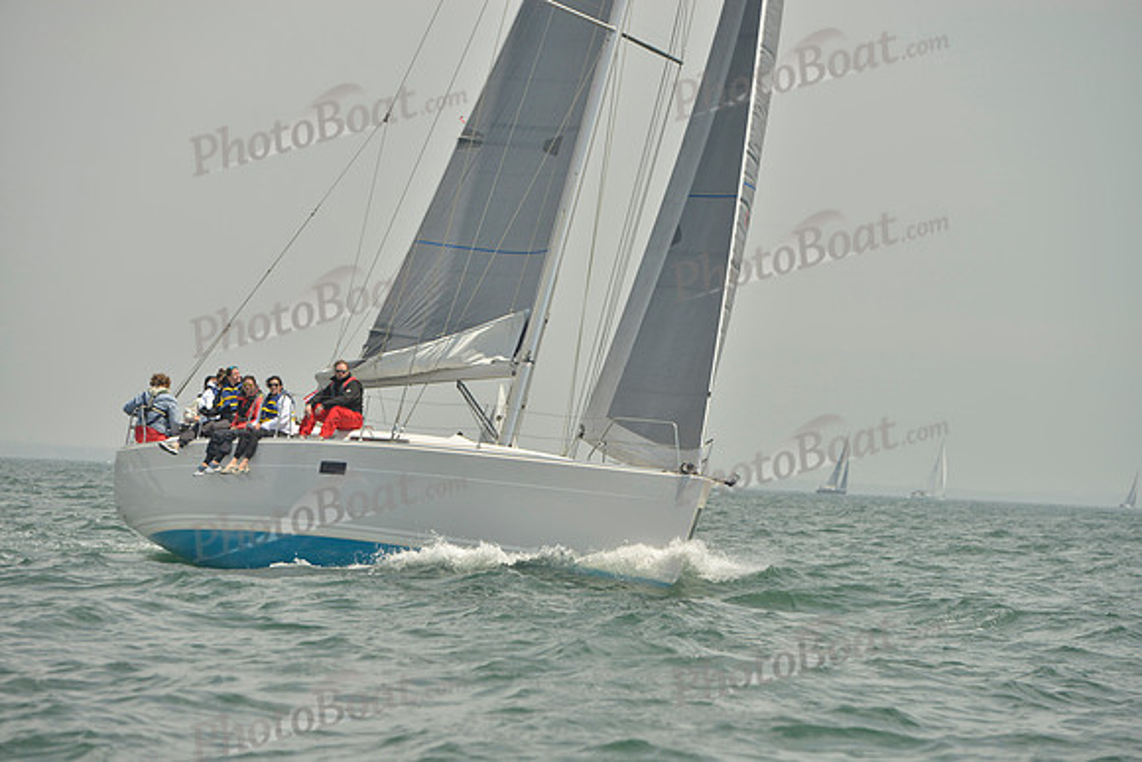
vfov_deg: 7.9
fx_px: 5552
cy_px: 381
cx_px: 571
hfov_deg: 11.7
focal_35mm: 175
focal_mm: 175
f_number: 8
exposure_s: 1/1250
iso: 200
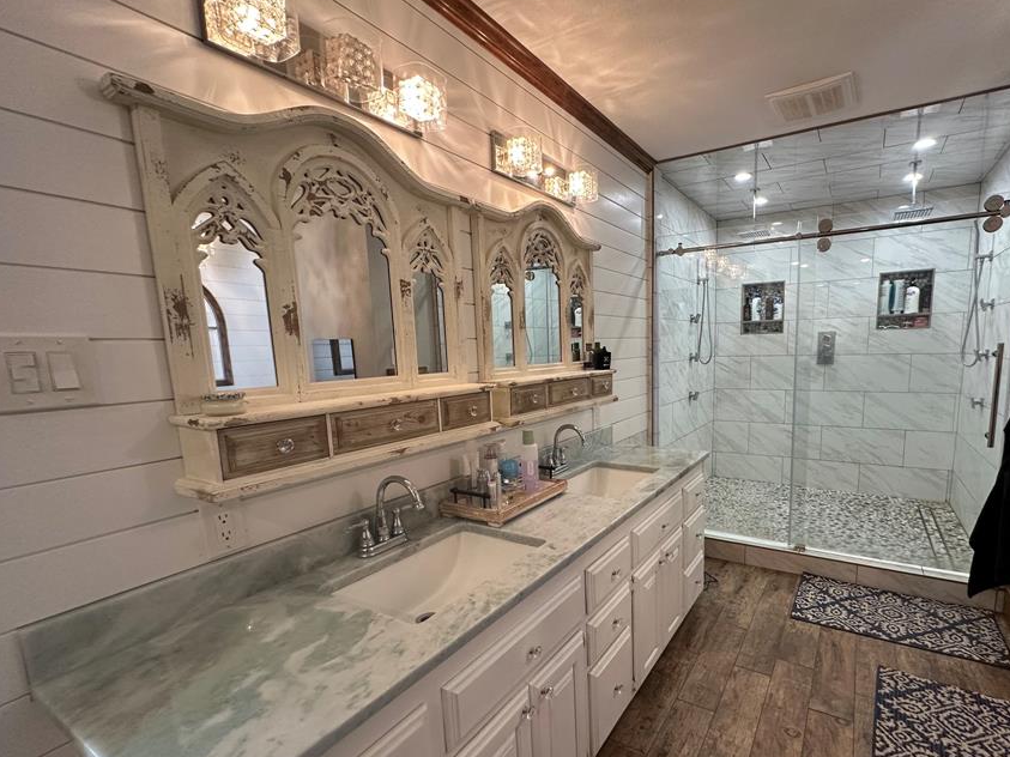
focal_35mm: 17
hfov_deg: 90.4
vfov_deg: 74.5
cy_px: 422
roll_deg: +1.8
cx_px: 582
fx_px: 496
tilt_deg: -8.8
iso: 250
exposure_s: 1/120
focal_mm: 2.22
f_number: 2.2
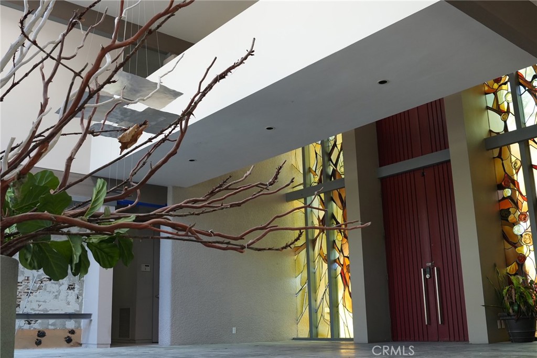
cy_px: 179
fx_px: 537
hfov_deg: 53.1
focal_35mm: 36
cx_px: 268
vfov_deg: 36.9
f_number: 4
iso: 1000
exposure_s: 1/160
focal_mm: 24
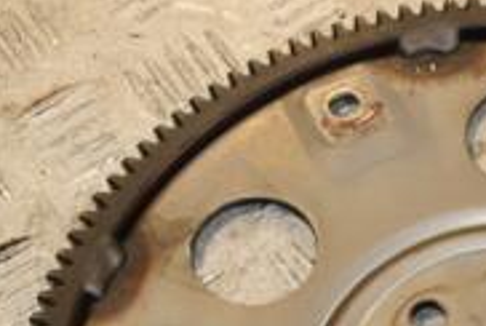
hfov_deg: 13.6
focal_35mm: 148
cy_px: 438
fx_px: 2001
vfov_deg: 9.1
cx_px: 534
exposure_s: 1/200
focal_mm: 30
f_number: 9
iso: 800
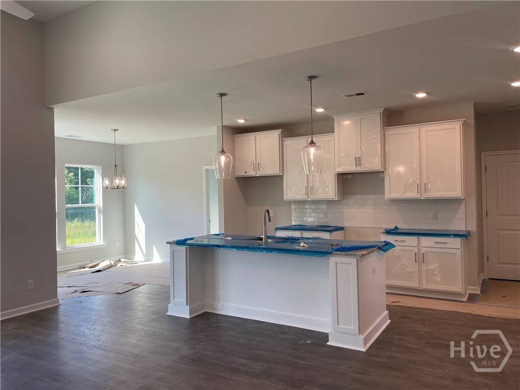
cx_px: 260
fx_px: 376
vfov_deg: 54.9
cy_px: 195
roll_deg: +0.9
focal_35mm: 25
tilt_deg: +0.1
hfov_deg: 69.4
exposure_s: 1/155
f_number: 1.6
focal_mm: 5.1
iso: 32
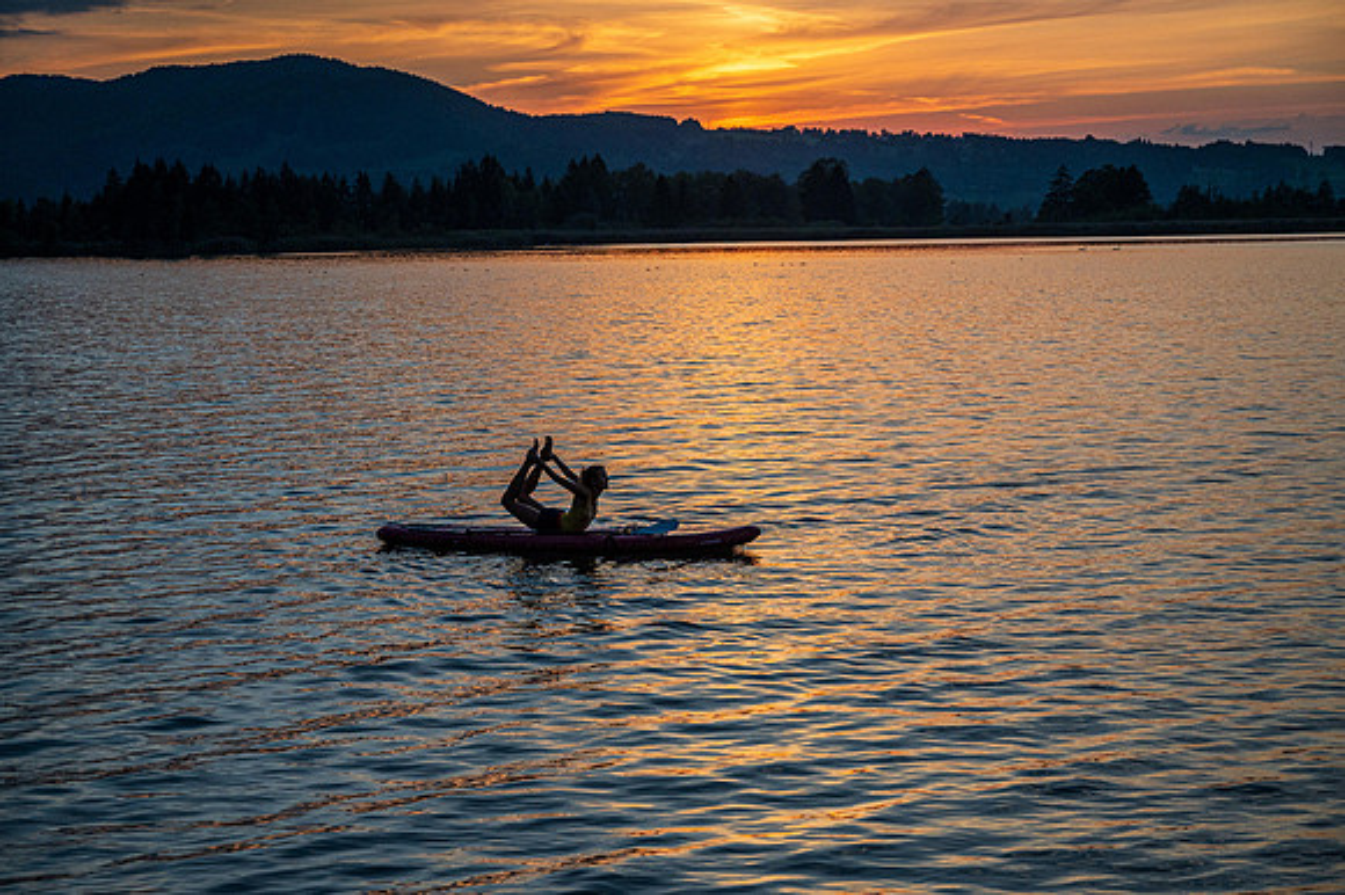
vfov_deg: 20.3
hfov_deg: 30.1
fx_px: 2502
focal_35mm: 67
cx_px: 672
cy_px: 448
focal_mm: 67
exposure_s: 1/5000
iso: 1000
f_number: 4
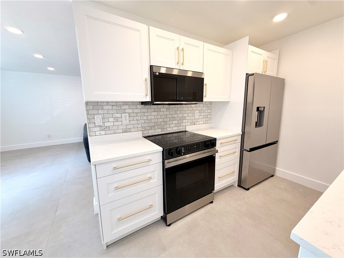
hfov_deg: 102.1
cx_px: 172
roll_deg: +1.0
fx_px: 139
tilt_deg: -9.8
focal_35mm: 14
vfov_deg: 85.7
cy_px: 129
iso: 64
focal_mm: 2.22
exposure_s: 1/120
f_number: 2.2
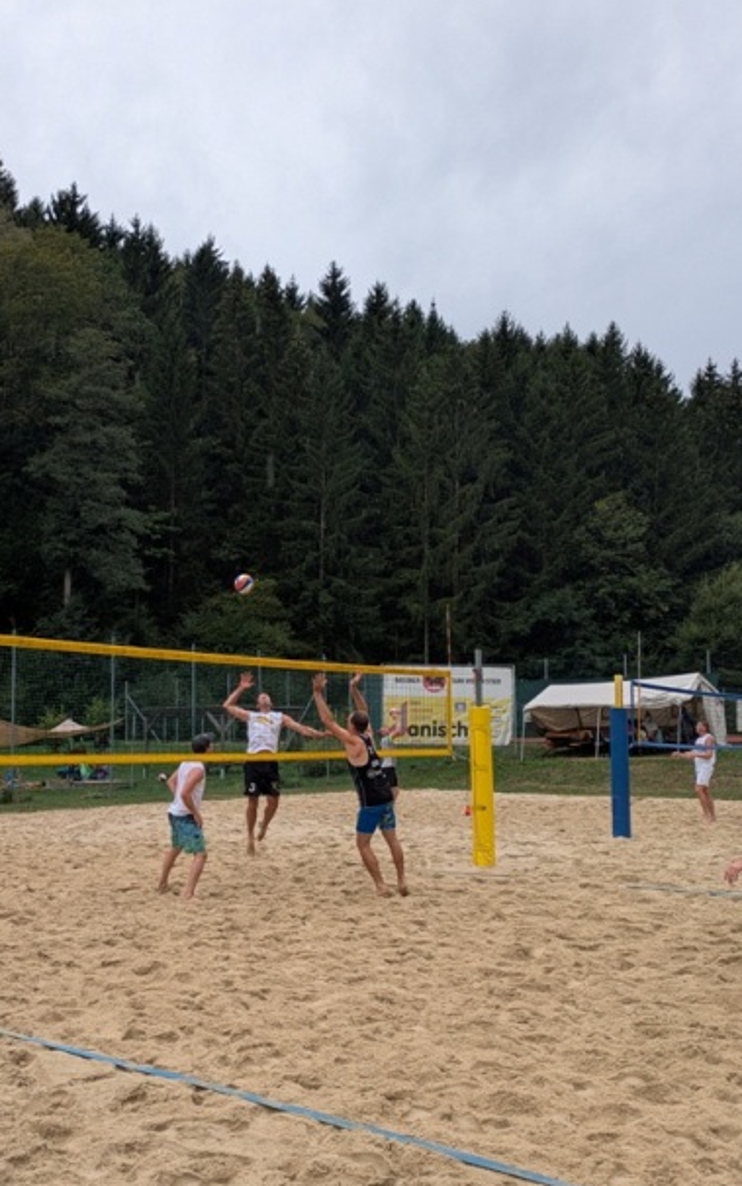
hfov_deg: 36.1
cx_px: 292
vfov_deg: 55.2
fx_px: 1132
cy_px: 646
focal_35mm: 35
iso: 50
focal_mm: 5.43
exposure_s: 1/386
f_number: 1.89
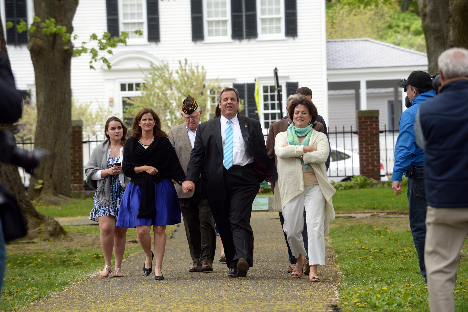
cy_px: 156
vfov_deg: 7.2
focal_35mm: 190
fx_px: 2469
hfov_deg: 10.8
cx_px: 234
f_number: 7.1
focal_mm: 190
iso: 400
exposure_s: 1/500
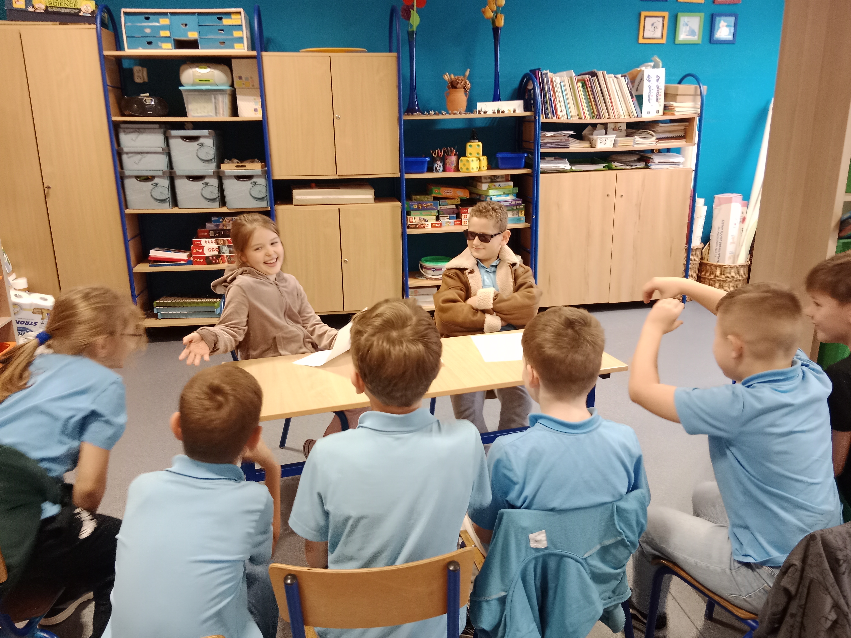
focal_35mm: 26
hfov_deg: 67.3
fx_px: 639
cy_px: 319
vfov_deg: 53.1
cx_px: 426
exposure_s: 1/33.3
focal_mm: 3.96
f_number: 1.8
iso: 1630
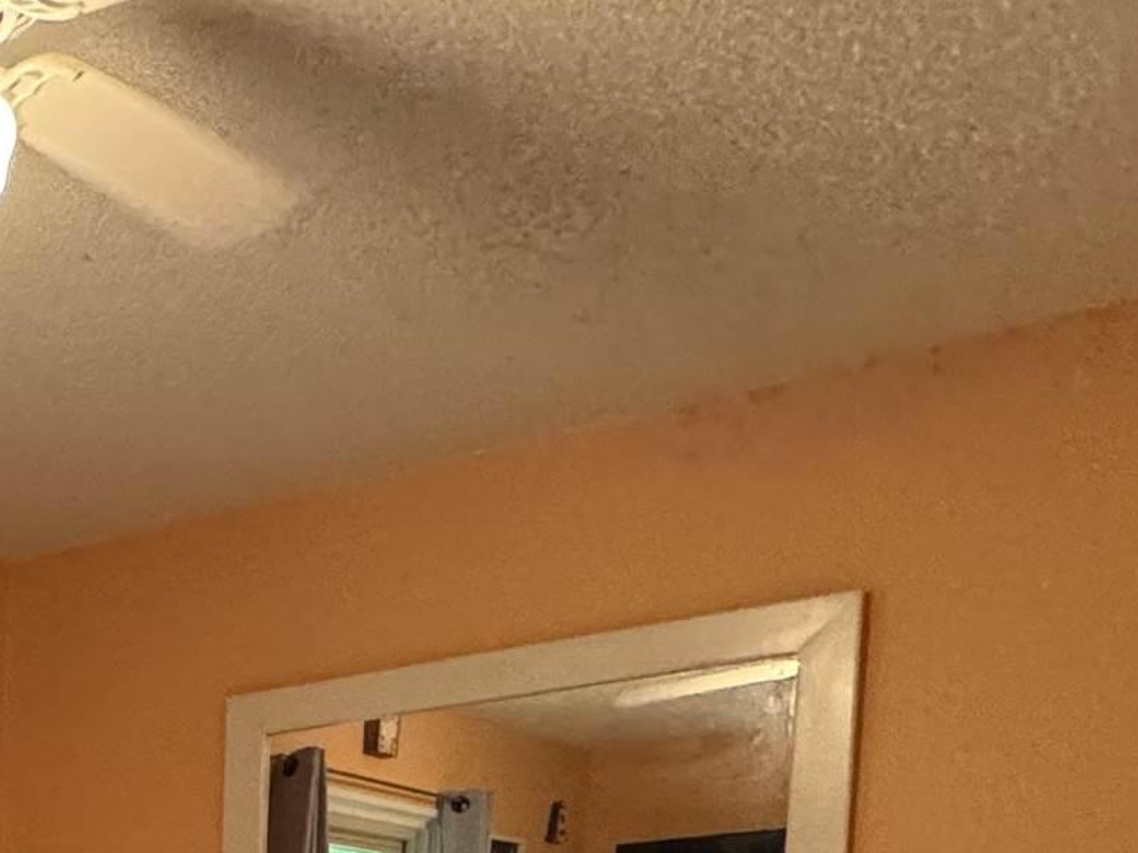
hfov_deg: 27.9
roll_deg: -1.3
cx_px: -405
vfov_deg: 21.8
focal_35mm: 55
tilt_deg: -6.8
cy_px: 1298
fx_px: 1808
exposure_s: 1/60
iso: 500
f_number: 2.2
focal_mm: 2.22
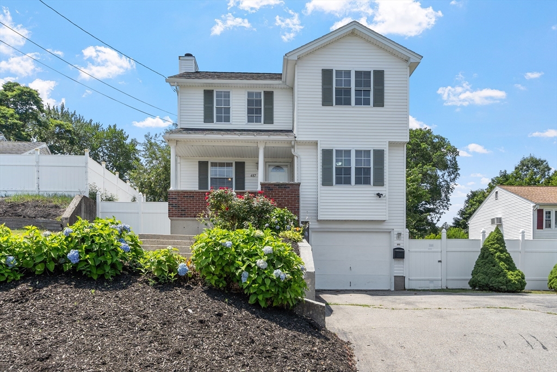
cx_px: 278
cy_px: 186
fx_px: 387
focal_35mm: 25
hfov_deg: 71.5
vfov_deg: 51.3
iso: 100
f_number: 8
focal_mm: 17
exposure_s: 1/250
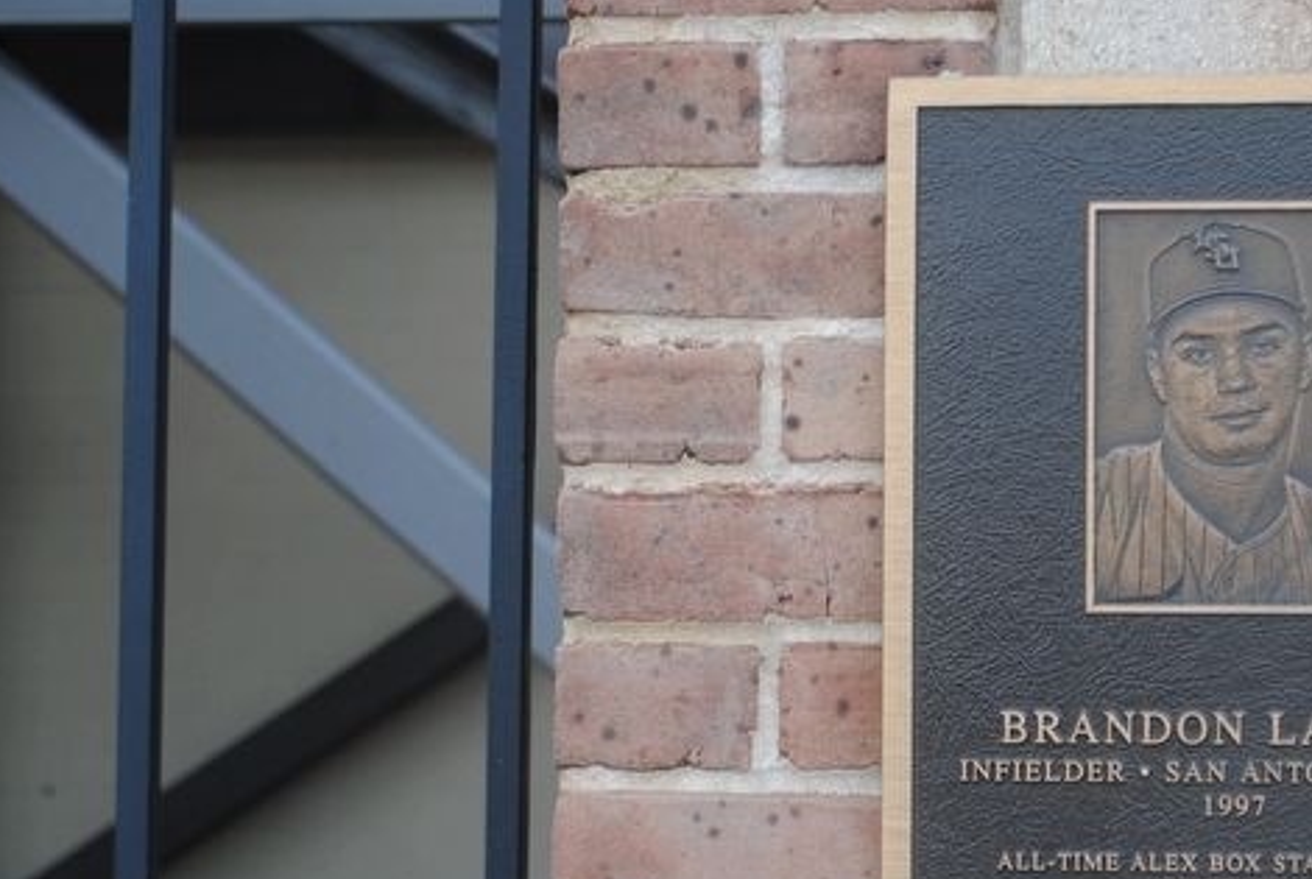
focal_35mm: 97
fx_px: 3541
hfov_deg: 20.8
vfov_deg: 14.1
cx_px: 971
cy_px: 547
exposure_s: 1/125
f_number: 5.6
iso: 125
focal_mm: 38
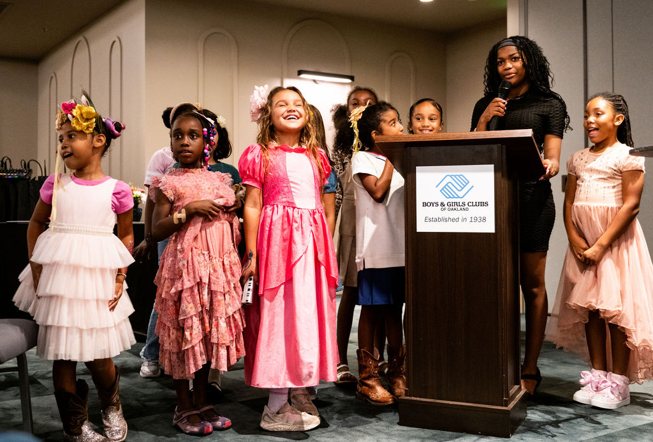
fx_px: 768
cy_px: 182
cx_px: 338
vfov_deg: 32.0
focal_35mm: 42
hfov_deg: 46.1
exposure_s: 1/100
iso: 2500
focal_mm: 34
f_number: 2.8
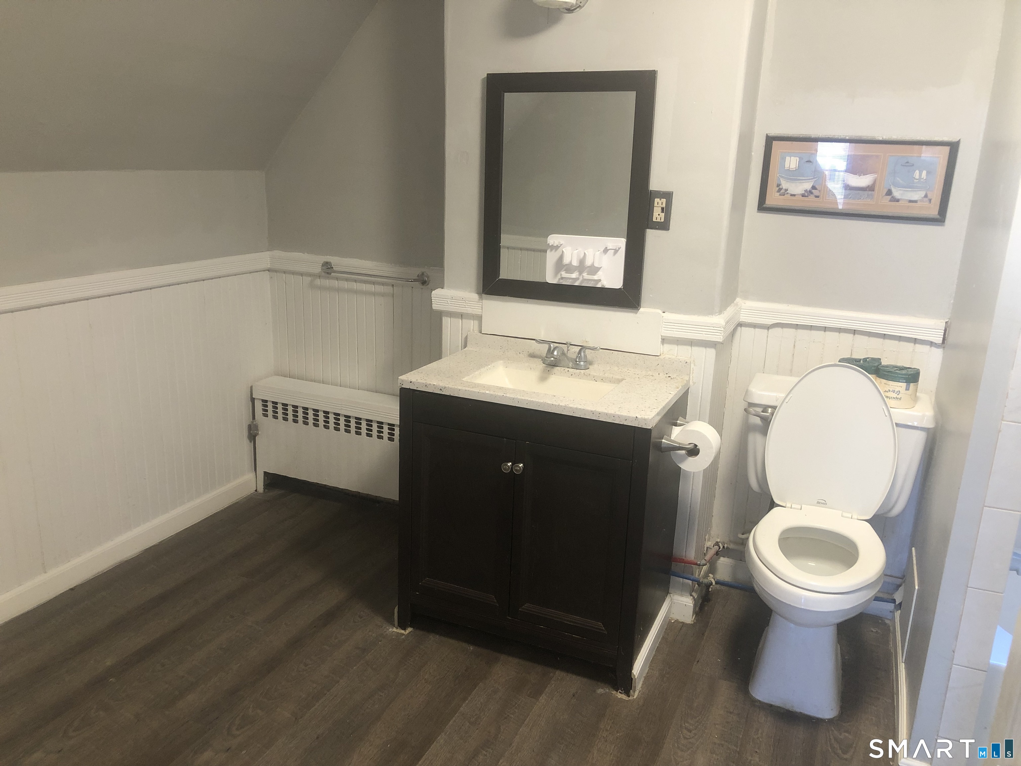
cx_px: 510
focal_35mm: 28
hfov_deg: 63.4
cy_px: 383
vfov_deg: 49.7
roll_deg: -1.3
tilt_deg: -15.5
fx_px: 826
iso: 50
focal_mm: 4
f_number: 1.8
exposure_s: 1/15
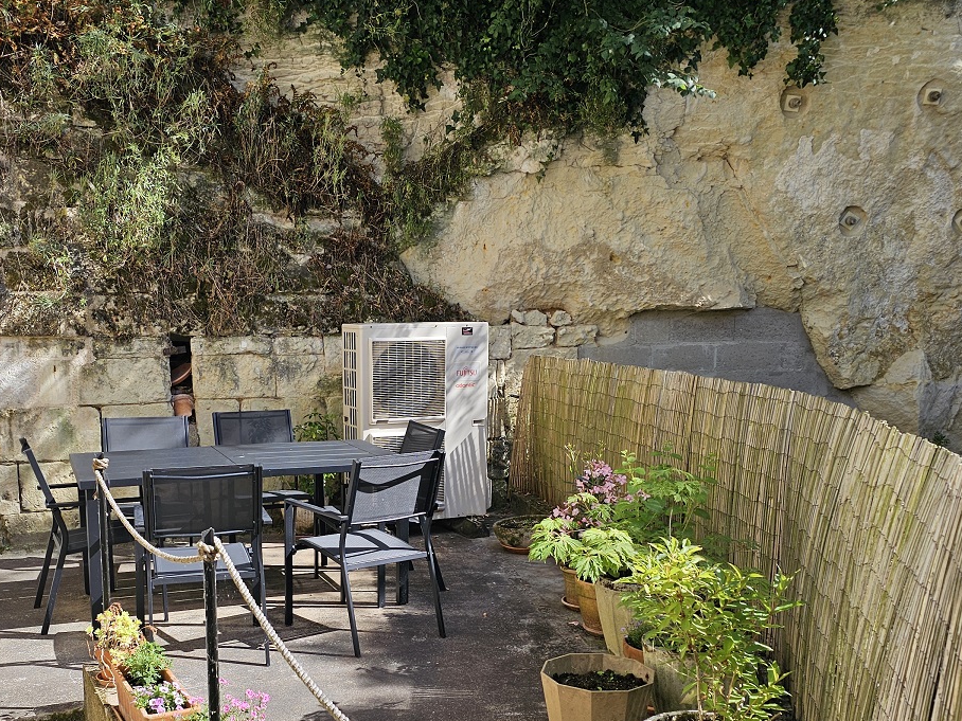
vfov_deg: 37.3
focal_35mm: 38
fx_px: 1056
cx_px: 390
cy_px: 484
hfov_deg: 48.7
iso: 10
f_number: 1.7
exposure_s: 1/410
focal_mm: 6.3
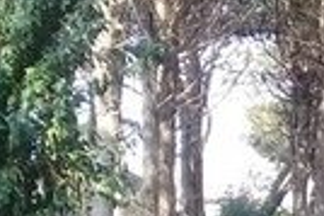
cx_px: 672
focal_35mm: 159
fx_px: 1429
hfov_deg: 11.5
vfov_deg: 8.0
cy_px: 511
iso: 64
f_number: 2.2
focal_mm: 3.3
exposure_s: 1/189
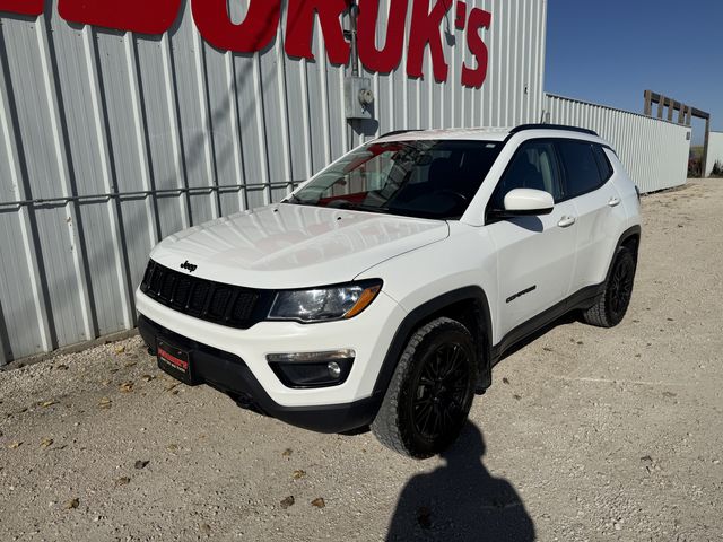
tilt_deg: -8.4
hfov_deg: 71.6
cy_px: 271
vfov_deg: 56.8
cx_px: 362
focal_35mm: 24
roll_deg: +1.7
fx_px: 501
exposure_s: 1/14286
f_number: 1.78
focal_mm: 6.76
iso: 64
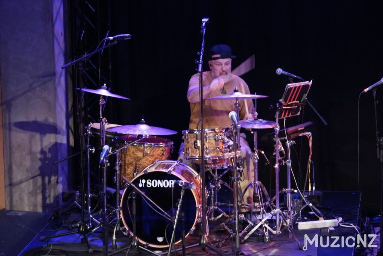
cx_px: 192
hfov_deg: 14.0
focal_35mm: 147
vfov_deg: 9.3
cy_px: 128
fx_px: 1564
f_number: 4.5
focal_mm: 98
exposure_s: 1/40
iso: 5000
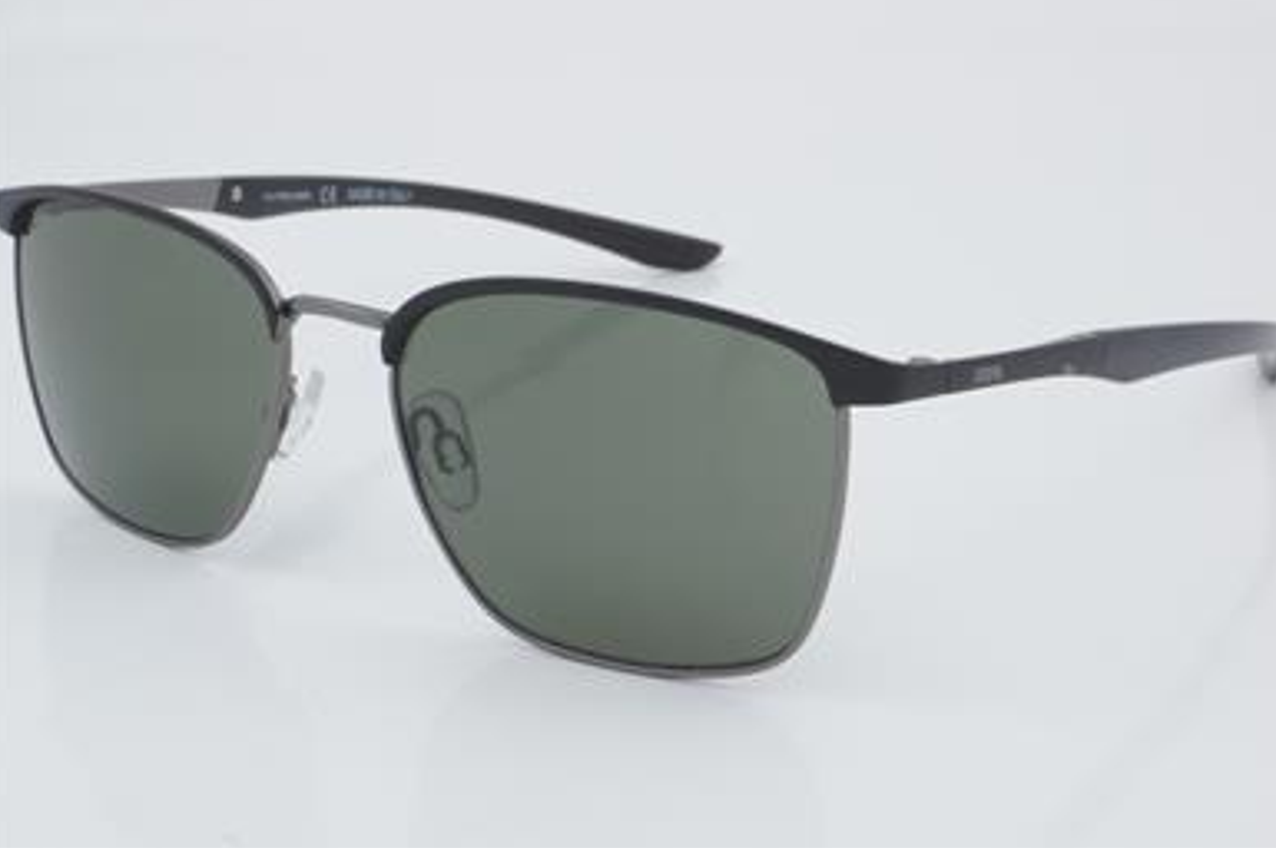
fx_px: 2762
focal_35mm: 78
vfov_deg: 17.5
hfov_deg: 26.0
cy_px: 414
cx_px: 646
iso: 100
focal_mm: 50
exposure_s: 1/3
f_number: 32
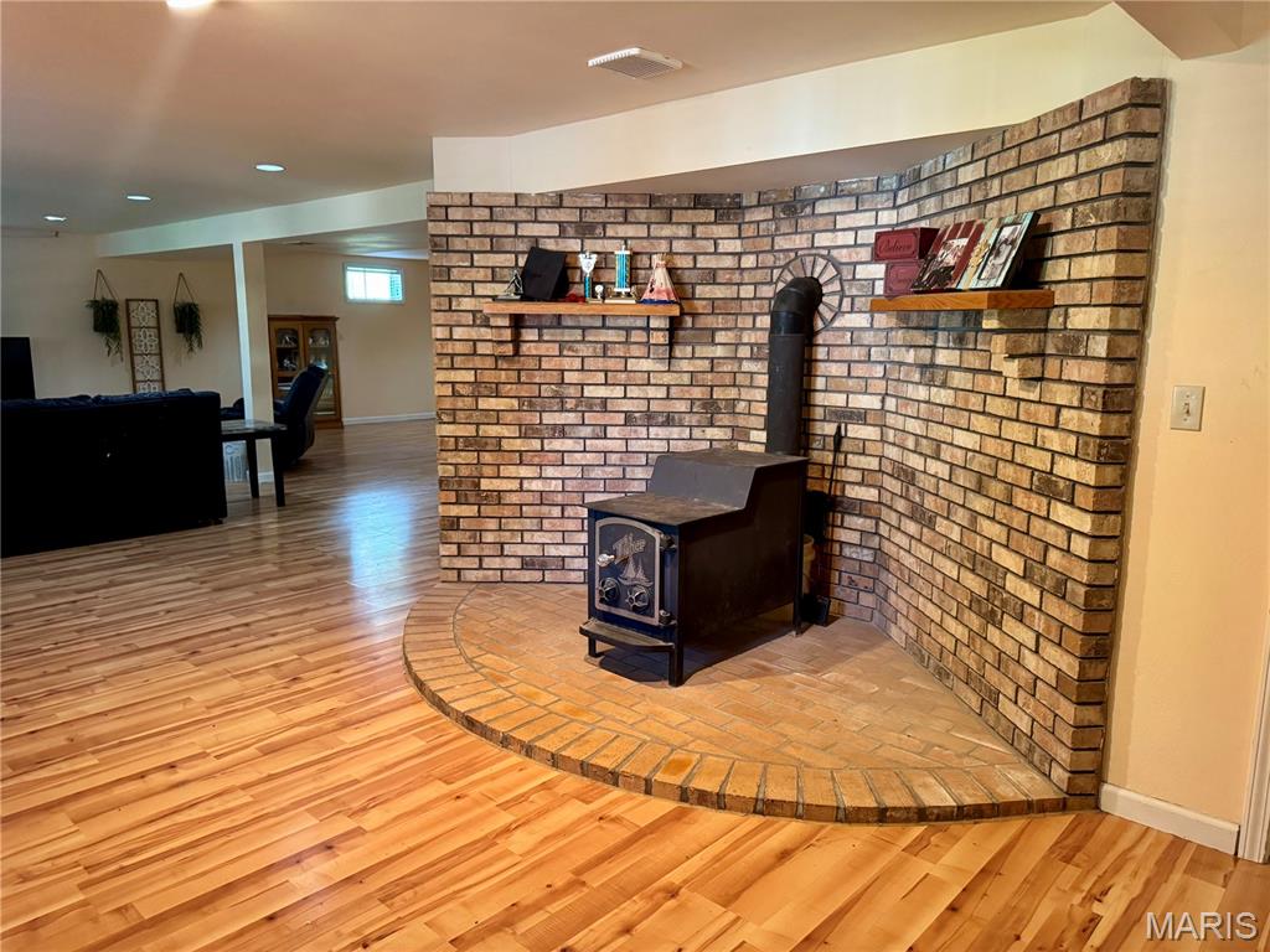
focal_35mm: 24
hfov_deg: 71.6
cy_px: 476
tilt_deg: -10.0
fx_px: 881
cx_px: 635
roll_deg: -0.5
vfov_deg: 56.8
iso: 640
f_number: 1.78
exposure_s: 1/60
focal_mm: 6.76
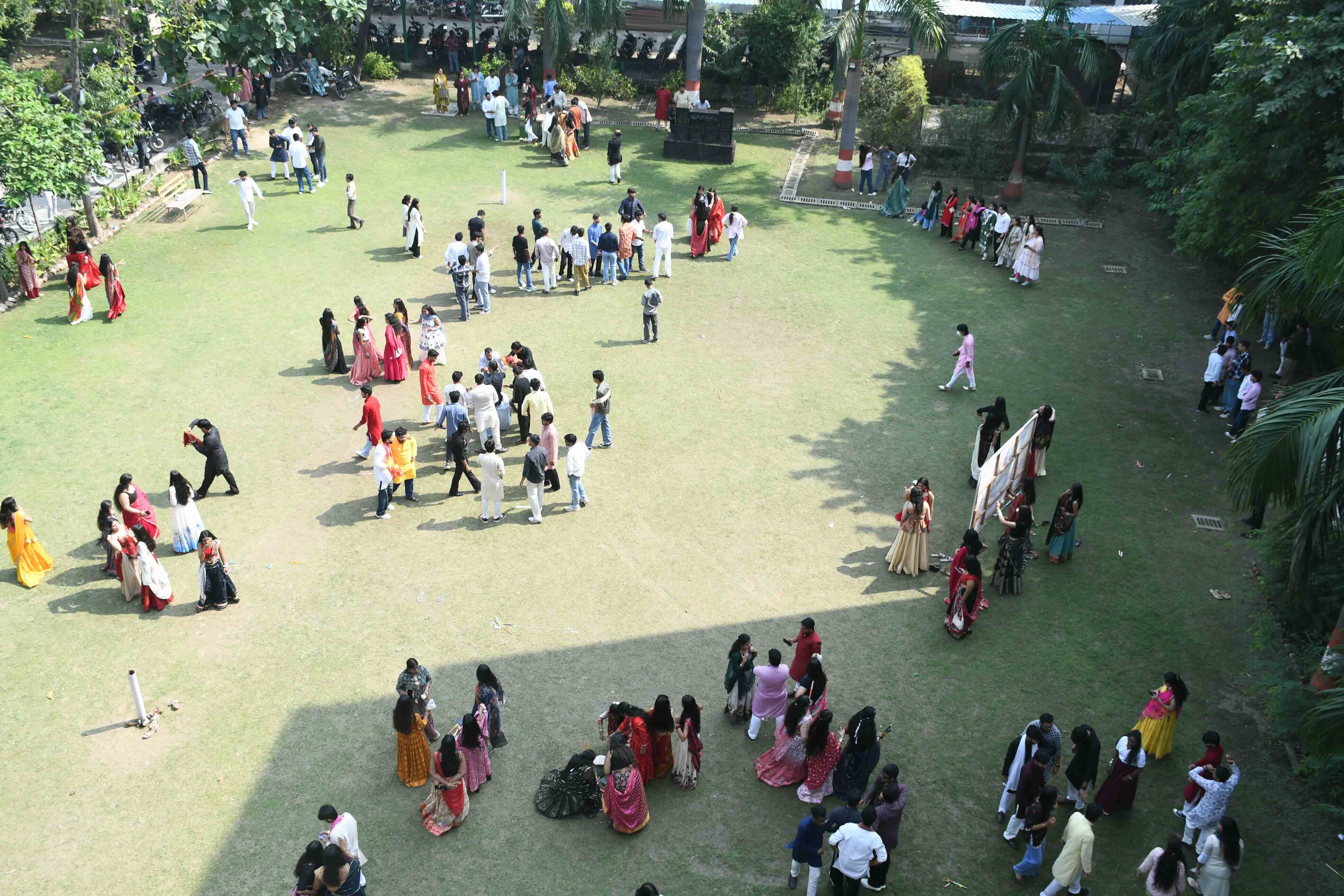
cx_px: 672
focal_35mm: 33
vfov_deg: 40.0
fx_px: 1232
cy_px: 448
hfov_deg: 57.2
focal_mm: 22
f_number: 6.3
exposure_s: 1/125
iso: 125
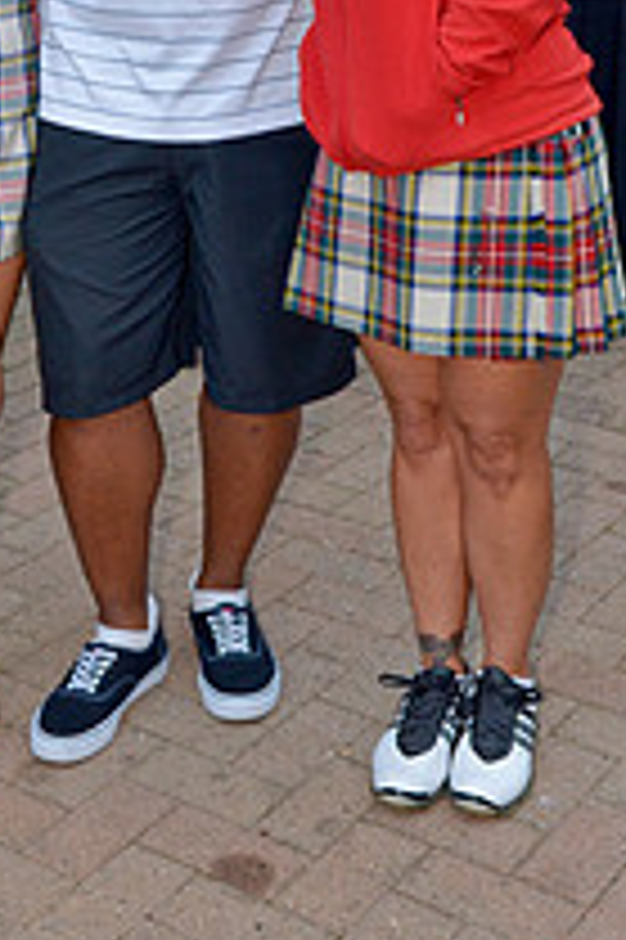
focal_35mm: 71
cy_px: 76
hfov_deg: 19.0
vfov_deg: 27.4
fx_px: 1855
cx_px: 135
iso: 400
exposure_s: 1/80
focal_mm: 22
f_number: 4
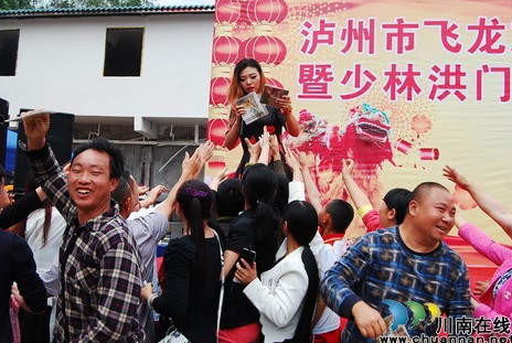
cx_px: 249
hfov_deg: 46.3
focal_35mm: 42
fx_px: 598
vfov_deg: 32.0
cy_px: 165
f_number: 8
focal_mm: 26
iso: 200
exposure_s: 1/250
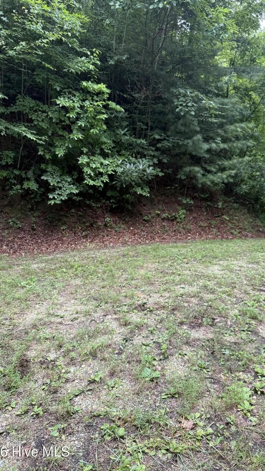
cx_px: 148
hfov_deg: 42.8
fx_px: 337
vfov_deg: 69.8
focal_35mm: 27
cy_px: 231
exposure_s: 1/296
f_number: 1.78
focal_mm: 6.76
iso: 80
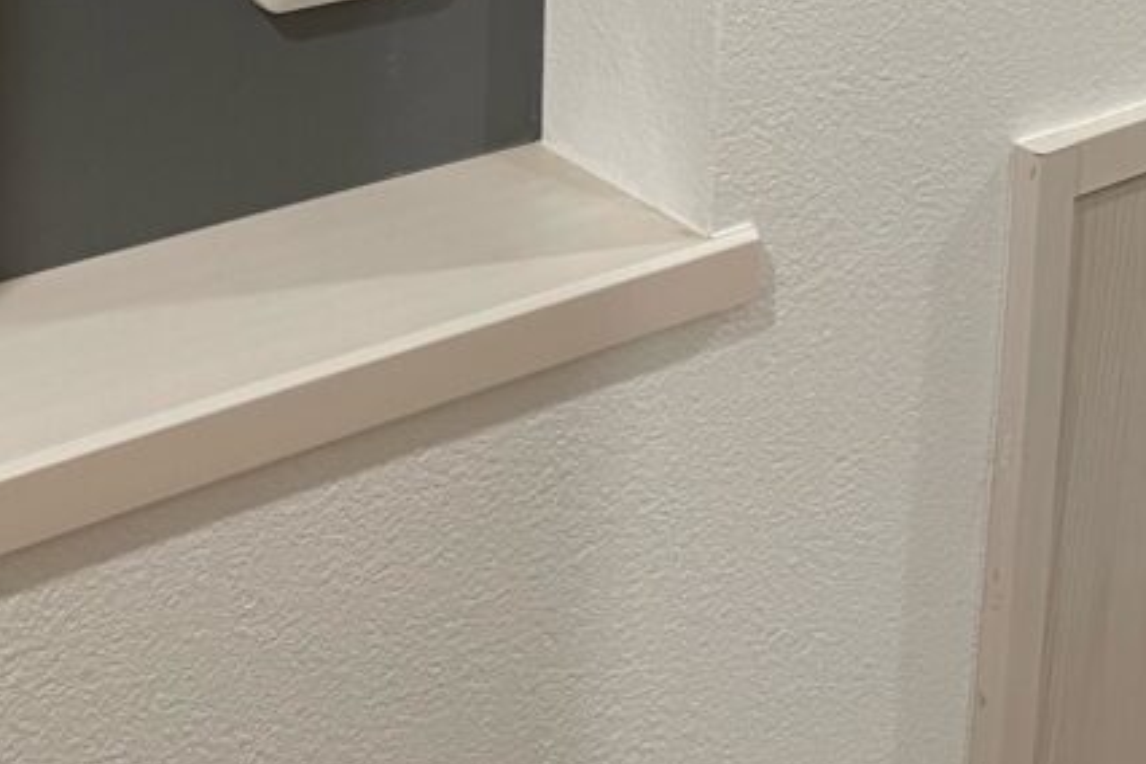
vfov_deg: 17.5
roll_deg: -0.2
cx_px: 126
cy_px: -551
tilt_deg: -5.4
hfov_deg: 29.7
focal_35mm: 65
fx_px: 2069
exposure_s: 1/50
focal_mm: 4.2
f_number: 1.6
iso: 160
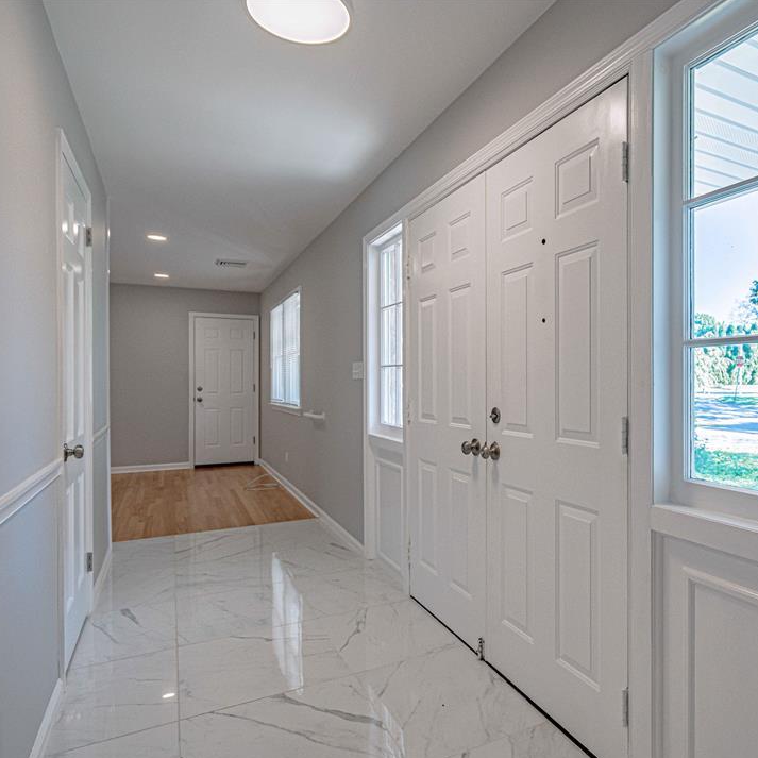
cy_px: 383
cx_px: 467
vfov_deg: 69.6
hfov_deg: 68.7
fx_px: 545
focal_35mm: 22
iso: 800
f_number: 5
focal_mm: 17
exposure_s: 1/2000
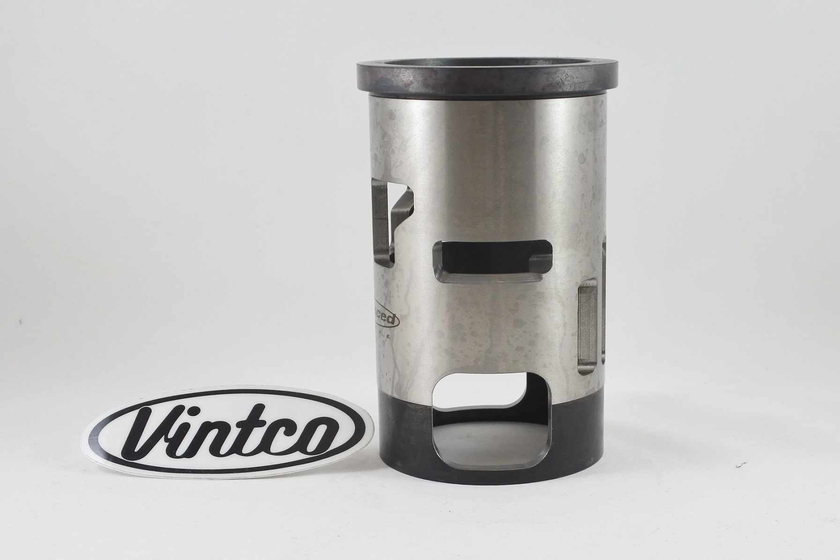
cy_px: 280
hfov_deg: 53.1
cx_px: 420
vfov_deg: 36.9
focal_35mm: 36
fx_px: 840
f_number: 4
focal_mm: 13.7
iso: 400
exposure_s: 1/125
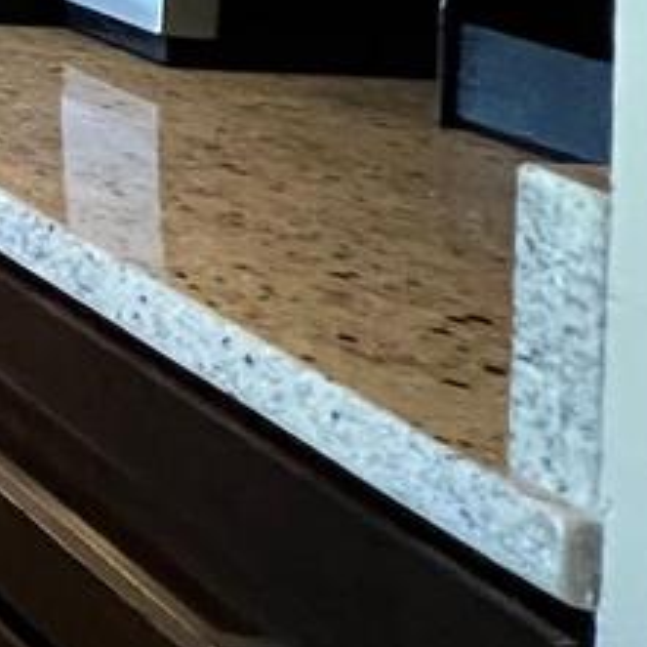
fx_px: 1586
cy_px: -422
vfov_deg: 19.1
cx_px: -1230
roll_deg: -0.8
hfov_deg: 12.0
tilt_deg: -0.9
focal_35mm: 75
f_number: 1.8
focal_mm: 1.57
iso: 1000
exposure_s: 1/40
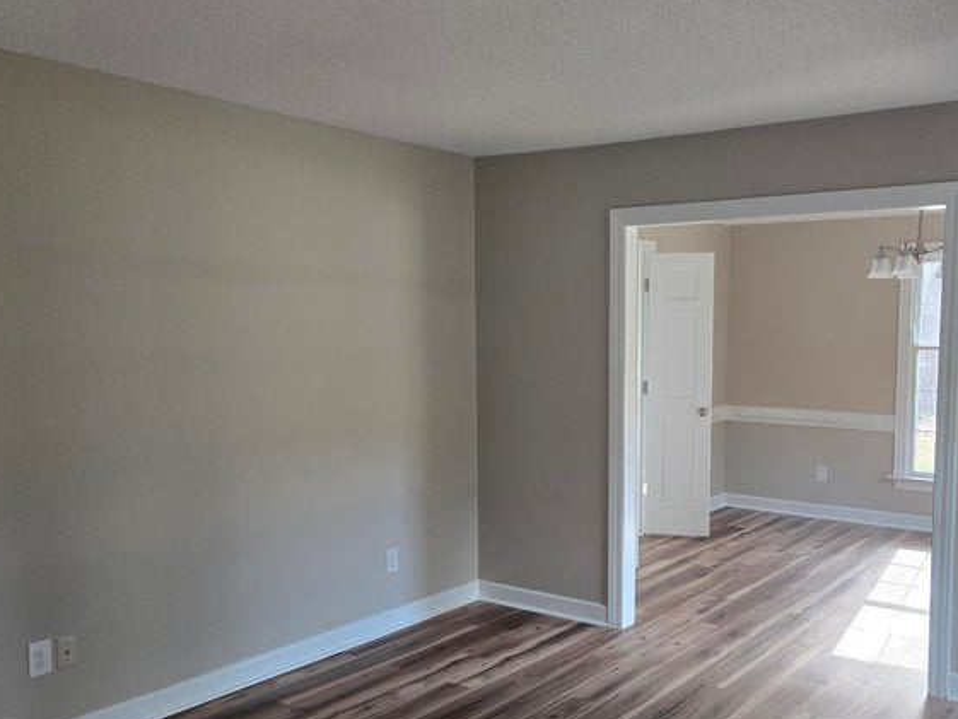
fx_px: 969
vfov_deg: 40.5
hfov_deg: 51.8
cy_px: 429
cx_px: 622
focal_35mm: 35
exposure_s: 1/120
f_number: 1.8
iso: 250
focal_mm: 5.4
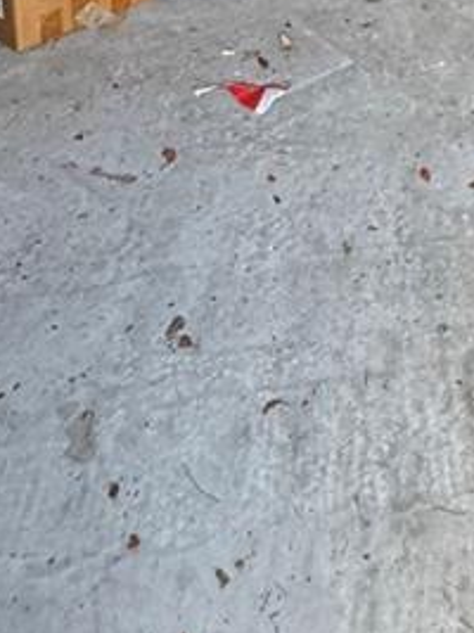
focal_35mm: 63
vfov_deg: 24.0
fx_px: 1151
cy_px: -322
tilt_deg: -12.6
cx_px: 600
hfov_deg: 21.3
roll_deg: -1.1
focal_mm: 2.22
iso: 250
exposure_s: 1/99
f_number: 2.2
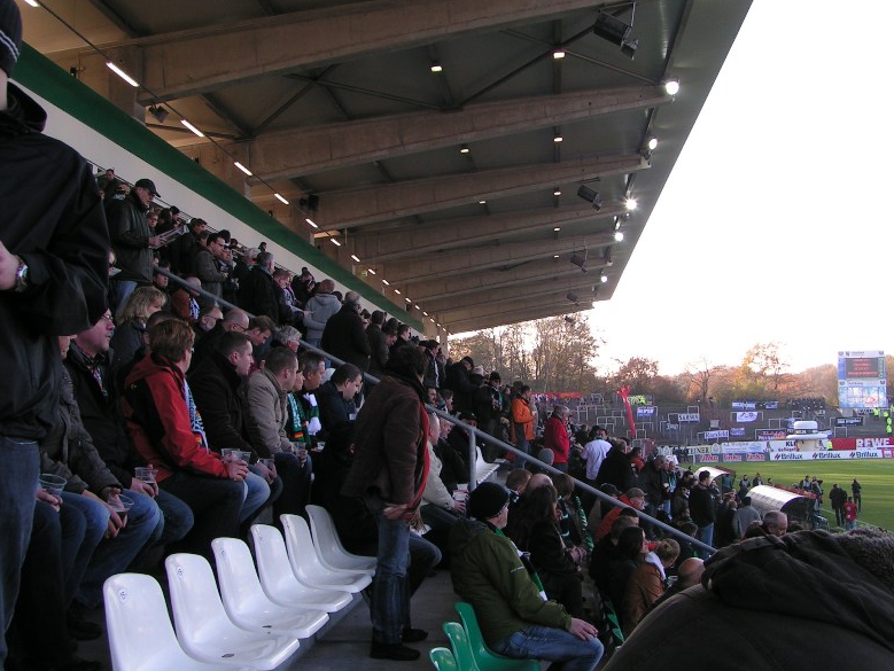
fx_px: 1008
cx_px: 453
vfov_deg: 36.8
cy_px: 330
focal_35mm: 39
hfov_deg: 47.8
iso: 50
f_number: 5.6
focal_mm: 5.8
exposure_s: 1/60
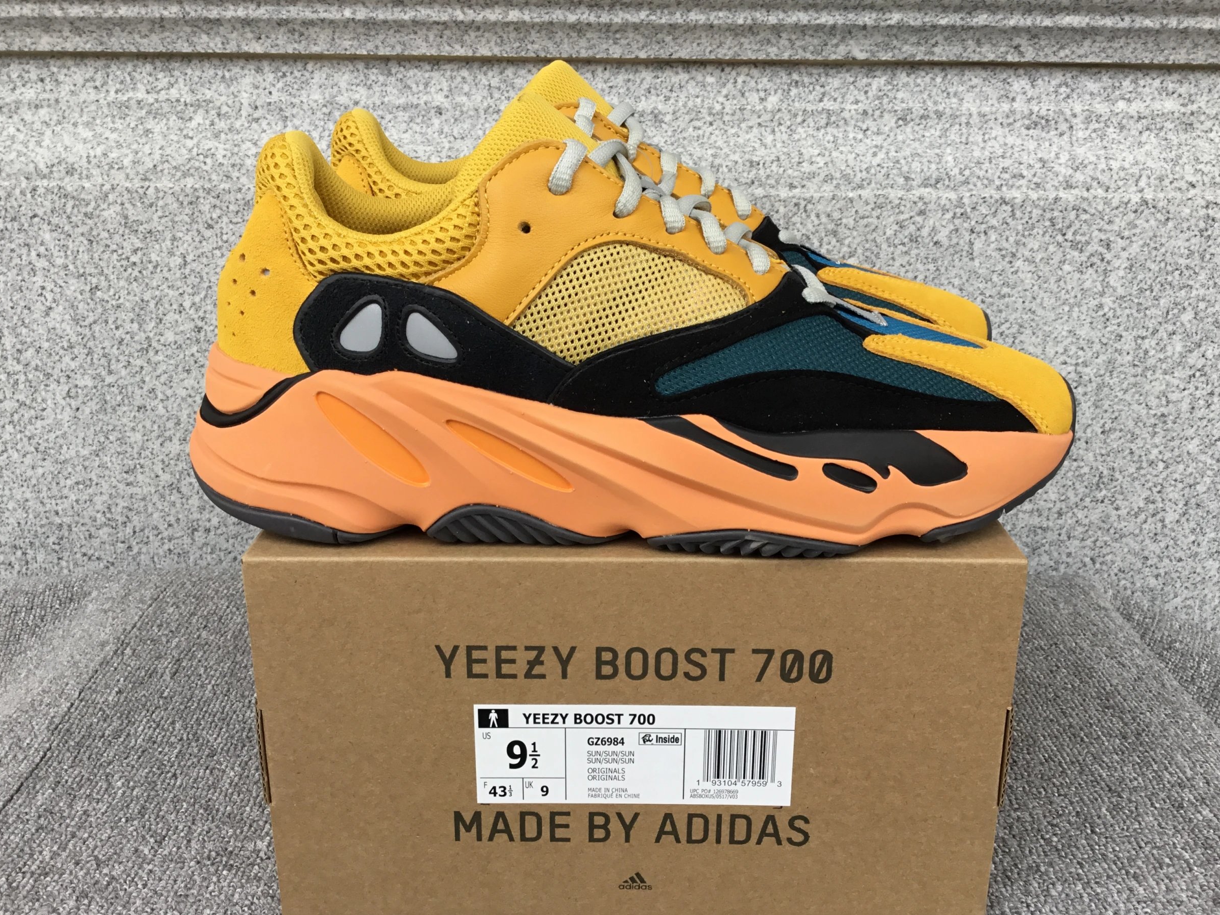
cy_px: 470
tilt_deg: -17.9
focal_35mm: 33
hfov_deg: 55.3
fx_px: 1163
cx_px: 627
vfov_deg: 42.9
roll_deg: +0.0
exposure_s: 1/100
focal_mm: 3.3
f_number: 2.4
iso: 32
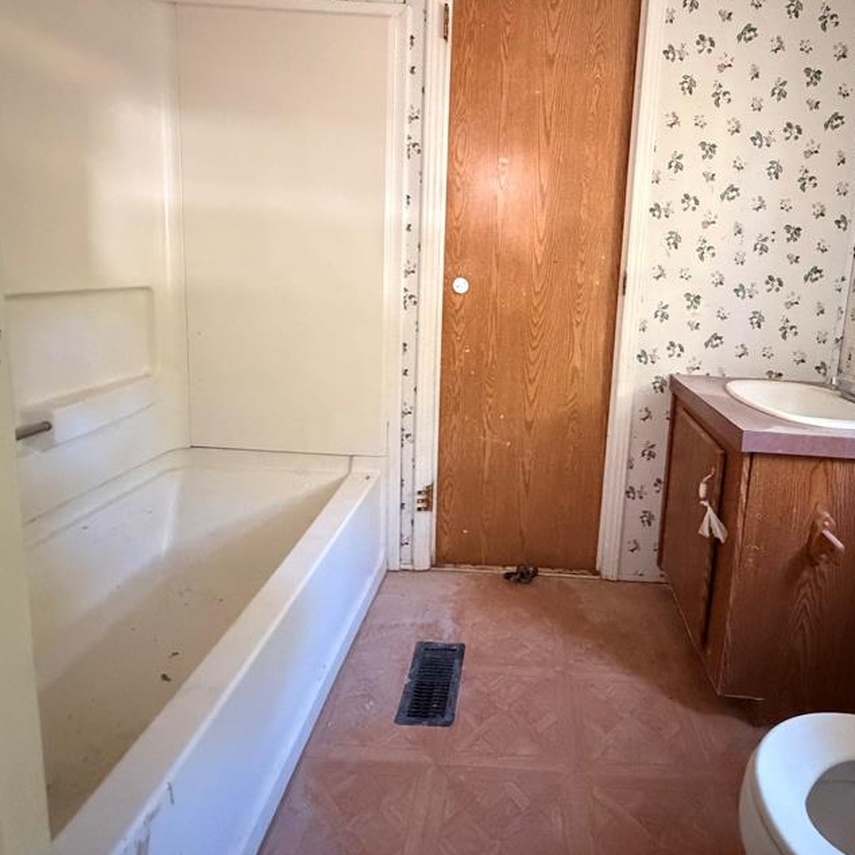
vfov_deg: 74.0
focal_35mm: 20
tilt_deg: -7.2
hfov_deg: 73.7
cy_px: 341
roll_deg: -3.0
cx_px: 530
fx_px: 559
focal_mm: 2.22
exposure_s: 1/56
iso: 1250
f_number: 2.2
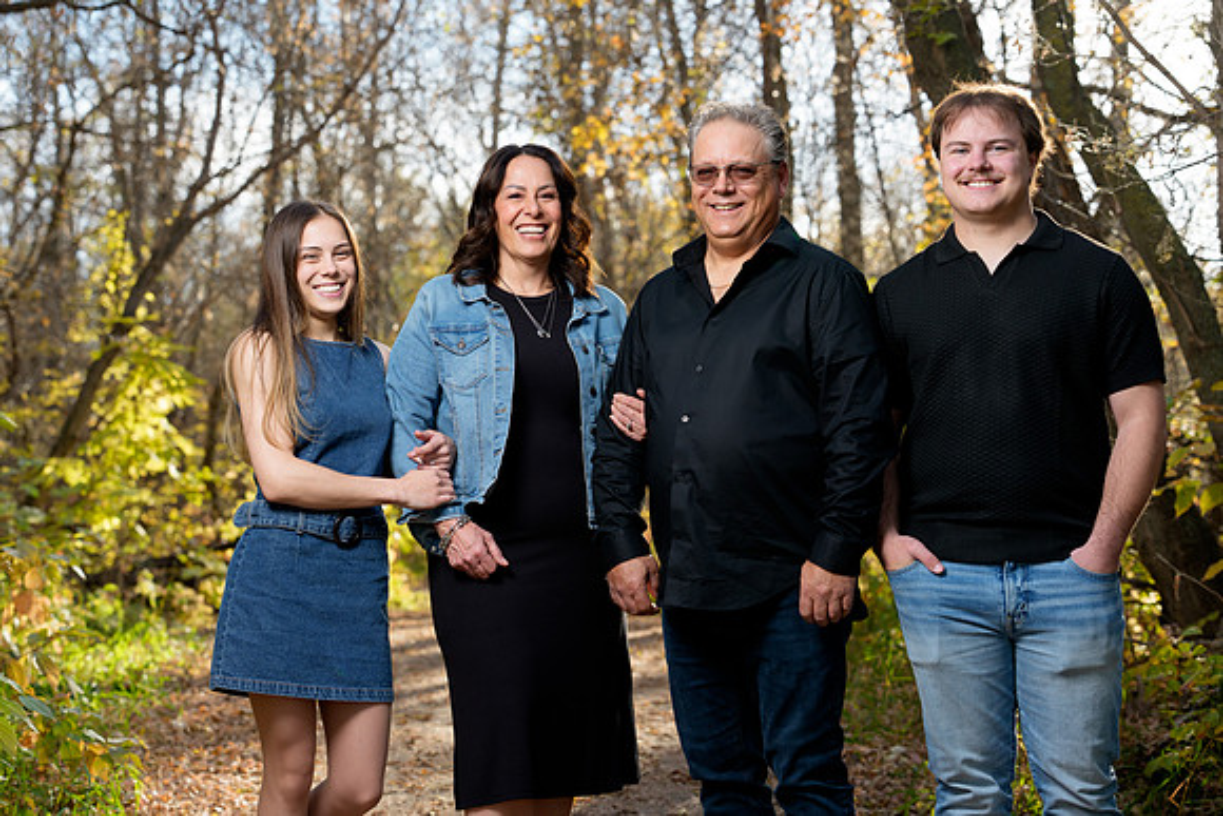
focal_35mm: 61
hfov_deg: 32.9
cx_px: 612
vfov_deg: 22.3
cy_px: 408
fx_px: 2073
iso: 400
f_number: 3.5
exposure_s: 1/160
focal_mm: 61
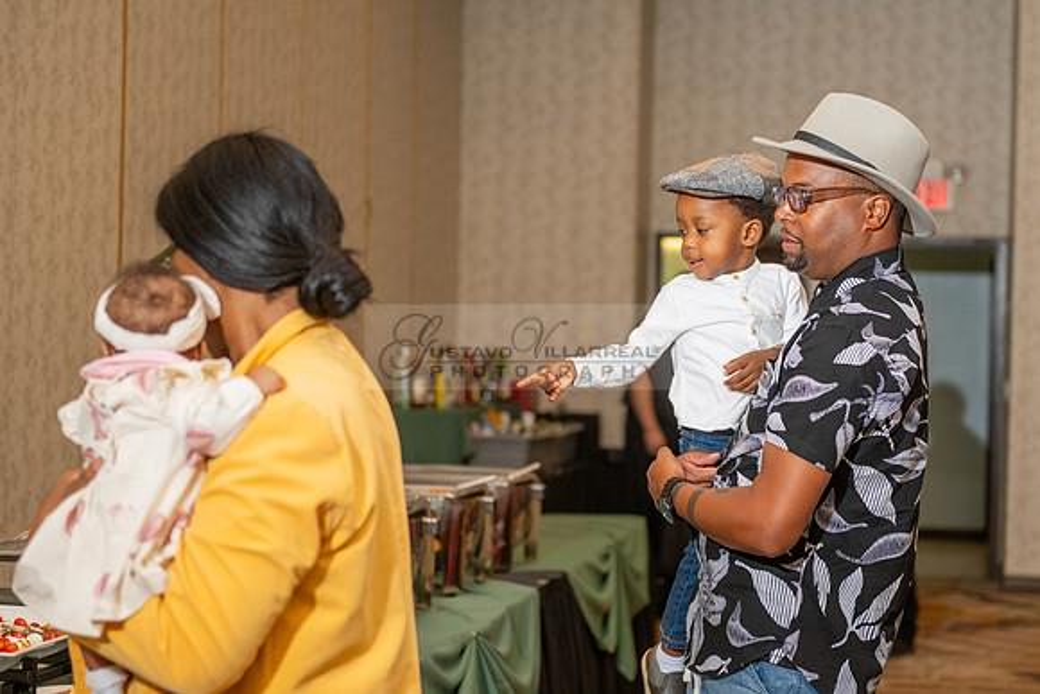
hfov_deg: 24.5
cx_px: 613
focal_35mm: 83
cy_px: 350
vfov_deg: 16.5
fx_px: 2394
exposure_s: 1/125
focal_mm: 70
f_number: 2.8
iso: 640
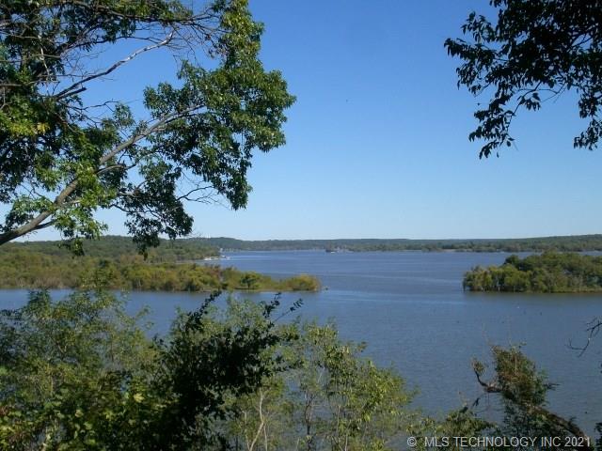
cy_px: 226
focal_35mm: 63
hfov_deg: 30.7
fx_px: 1096
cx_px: 301
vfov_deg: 23.3
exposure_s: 1/400
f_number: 5.7
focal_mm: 10.4
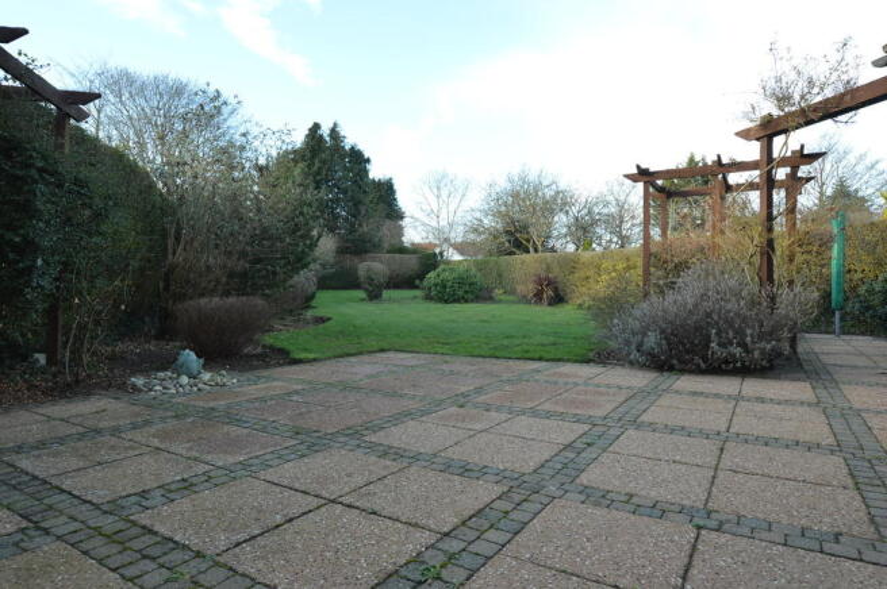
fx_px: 480
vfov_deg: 63.1
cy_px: 294
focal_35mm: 20
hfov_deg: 85.5
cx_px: 444
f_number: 7.1
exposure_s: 1/60
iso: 200
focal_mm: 13
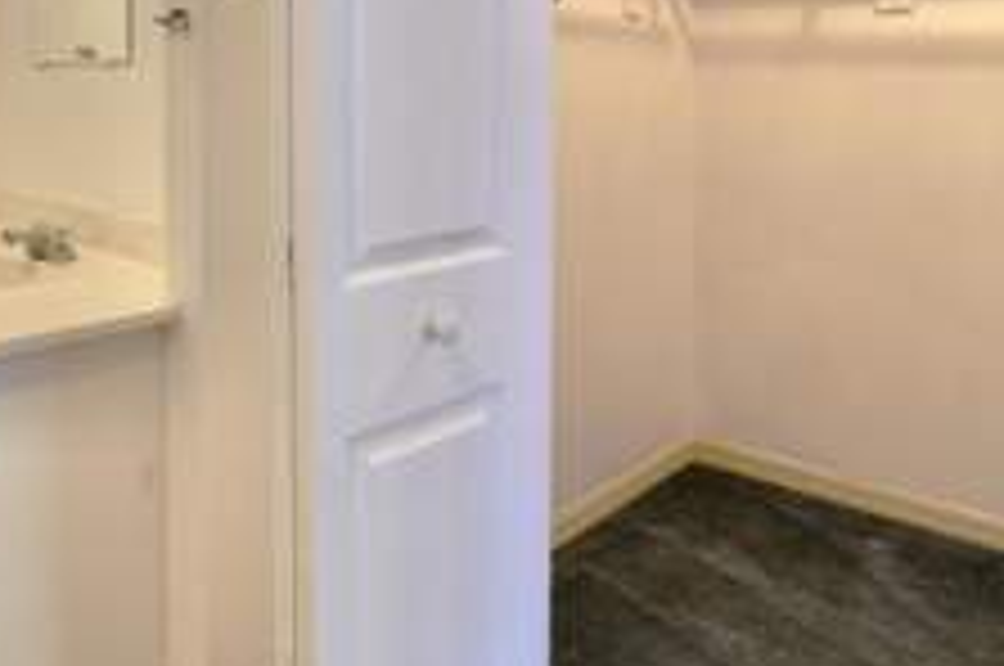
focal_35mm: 28
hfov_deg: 64.5
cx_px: 369
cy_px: 115
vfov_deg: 43.6
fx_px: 780
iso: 160
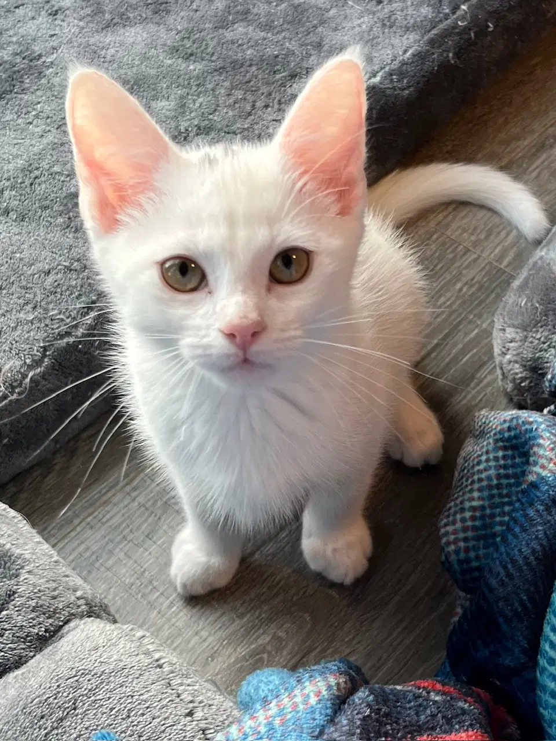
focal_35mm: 26
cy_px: 370
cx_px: 278
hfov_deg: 53.1
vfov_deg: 67.3
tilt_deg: -51.9
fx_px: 557
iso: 80
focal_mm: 5.1
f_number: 1.6
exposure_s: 1/60
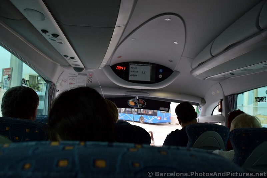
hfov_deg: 57.2
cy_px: 89
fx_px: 245
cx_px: 134
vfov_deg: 40.0
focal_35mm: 33
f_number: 5
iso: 400
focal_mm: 22
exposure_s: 1/100
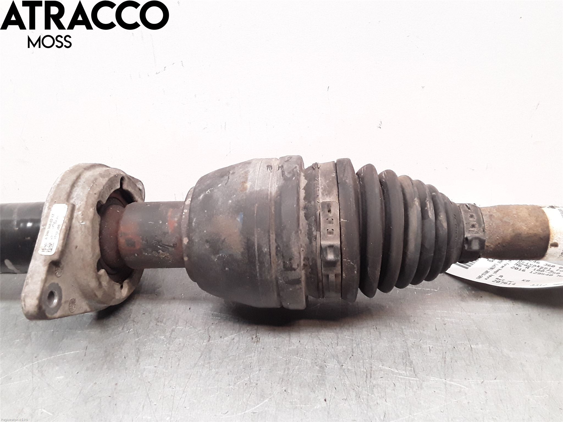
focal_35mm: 28
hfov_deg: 63.4
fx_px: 455
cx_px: 282
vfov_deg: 49.7
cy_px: 211
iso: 100
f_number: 1.9
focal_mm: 2.91
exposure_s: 1/100
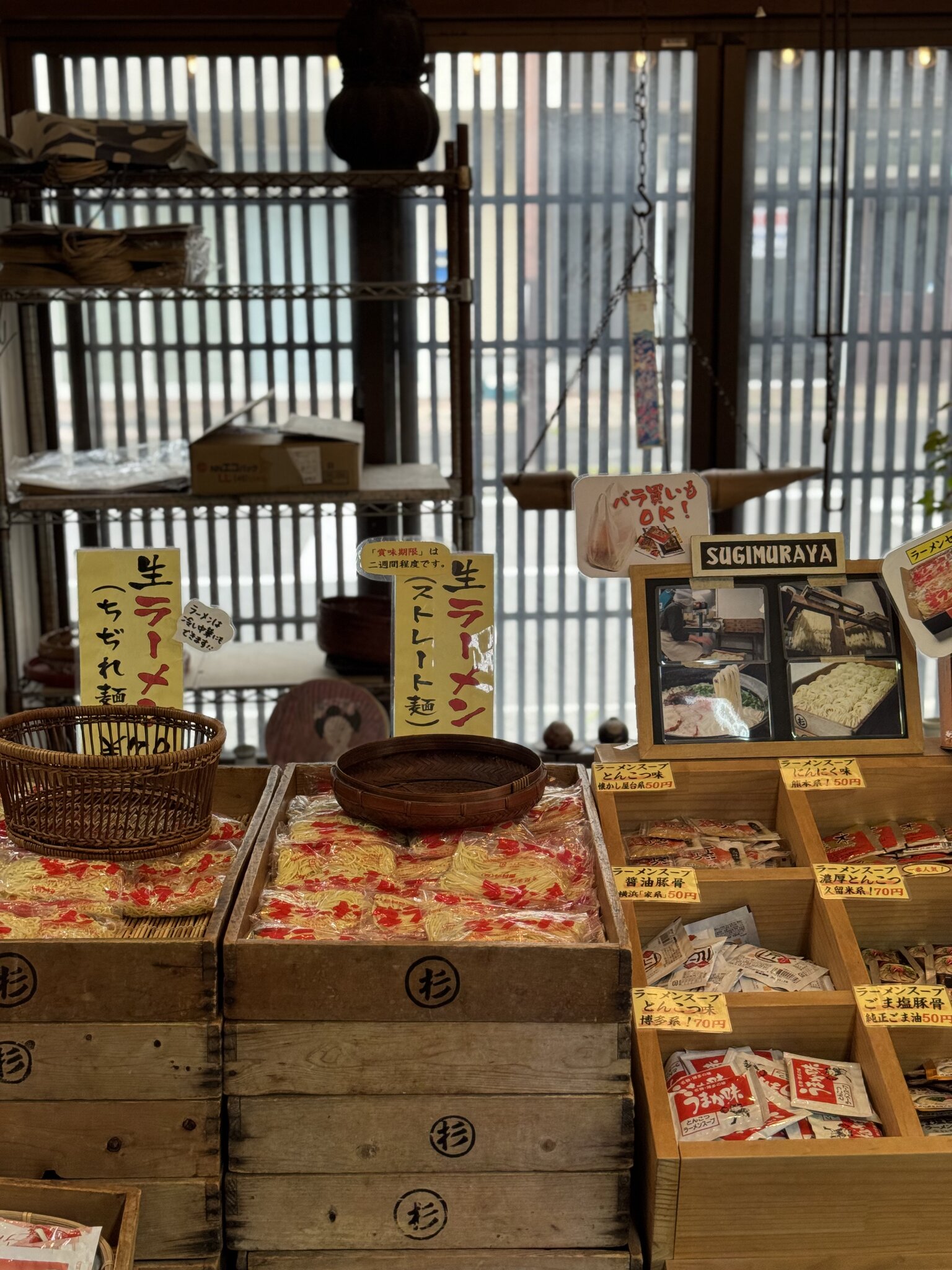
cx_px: 476
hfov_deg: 30.3
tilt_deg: -12.5
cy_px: 635
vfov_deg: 39.7
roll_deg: +0.2
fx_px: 1760
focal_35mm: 48
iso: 100
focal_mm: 6.76
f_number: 1.78
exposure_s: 1/120
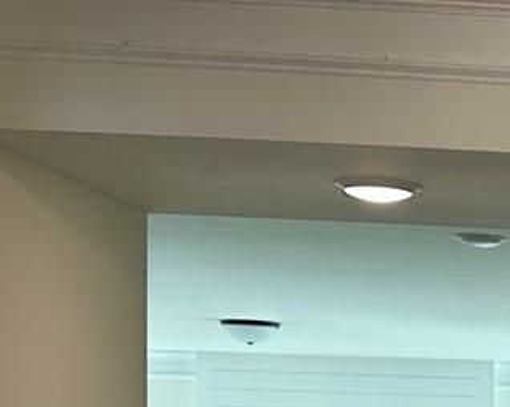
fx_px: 2278
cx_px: 1026
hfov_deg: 11.5
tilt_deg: -2.3
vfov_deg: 9.9
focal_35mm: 151
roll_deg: -2.4
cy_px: 628
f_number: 1.78
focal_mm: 6.86
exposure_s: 1/179
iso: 64
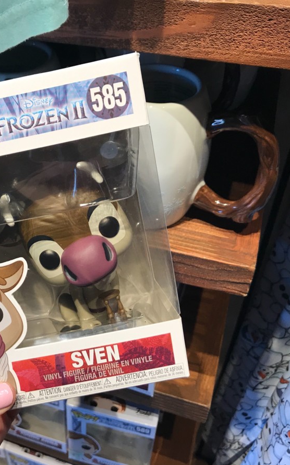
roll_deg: +4.8
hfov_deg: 31.0
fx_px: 506
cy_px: 232
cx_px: 49
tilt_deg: -42.0
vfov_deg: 49.3
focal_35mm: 40
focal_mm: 3.99
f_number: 1.8
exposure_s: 1/40
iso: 20
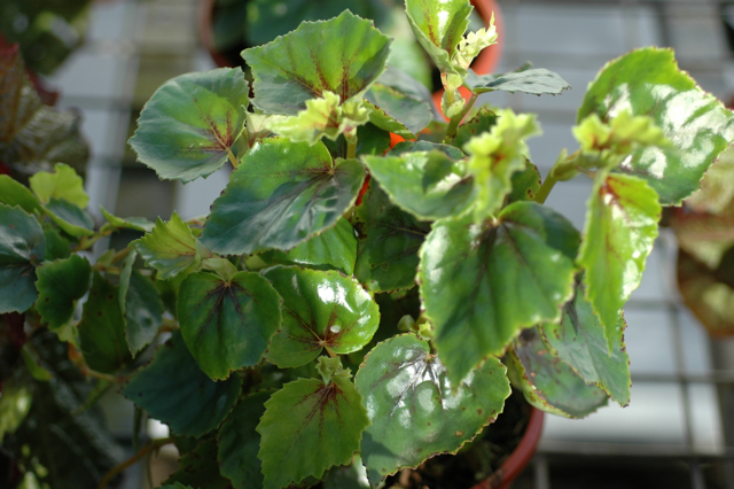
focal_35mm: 90
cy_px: 244
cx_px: 367
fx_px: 1834
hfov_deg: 22.6
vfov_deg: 15.2
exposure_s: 1/250
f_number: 3.3
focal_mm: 60
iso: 200
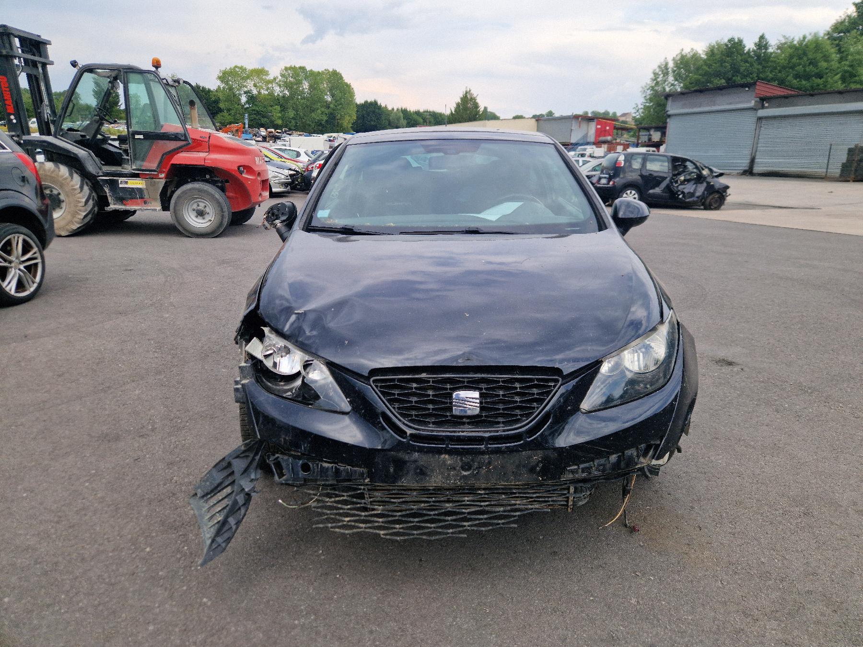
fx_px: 573
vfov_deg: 58.9
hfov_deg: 73.9
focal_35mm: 23
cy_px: 324
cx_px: 432
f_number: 1.8
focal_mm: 5.4
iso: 50
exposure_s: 1/714
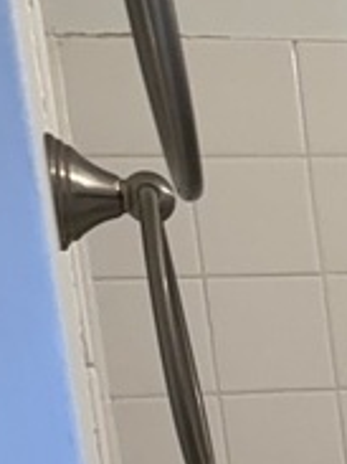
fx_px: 1900
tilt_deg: -12.1
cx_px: 952
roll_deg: +3.8
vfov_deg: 12.6
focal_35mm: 142
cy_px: 839
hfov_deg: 8.9
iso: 80
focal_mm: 6.76
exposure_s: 1/120
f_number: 1.78
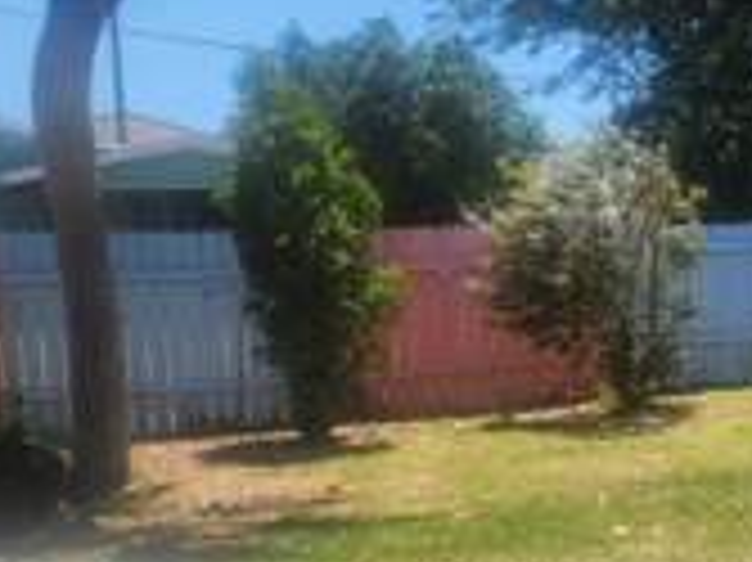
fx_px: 1433
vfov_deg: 22.2
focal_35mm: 66
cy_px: 324
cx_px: 1067
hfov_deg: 24.3
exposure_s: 1/1336
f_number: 1.8
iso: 20
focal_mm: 5.4
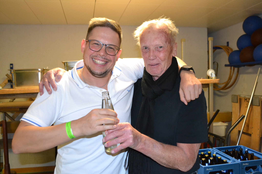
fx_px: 240
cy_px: 87
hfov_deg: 57.2
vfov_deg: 40.0
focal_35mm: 33
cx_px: 131
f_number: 3.8
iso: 2500
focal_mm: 22
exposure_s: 1/60
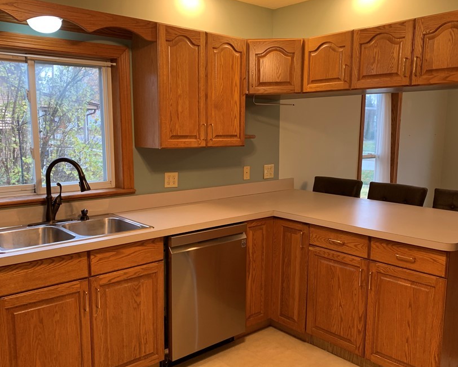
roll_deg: -0.4
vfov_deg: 45.8
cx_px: 226
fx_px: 434
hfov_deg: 55.6
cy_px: 197
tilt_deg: -8.8
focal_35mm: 32
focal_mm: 4.25
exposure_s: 1/60
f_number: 1.8
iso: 100
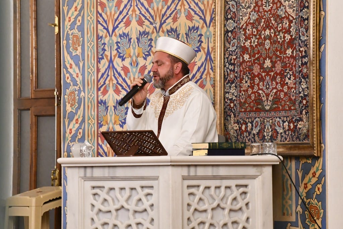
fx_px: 2430
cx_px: 172
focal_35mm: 255
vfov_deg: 5.4
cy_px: 114
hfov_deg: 8.1
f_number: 6.3
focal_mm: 170
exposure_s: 1/80
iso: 5000
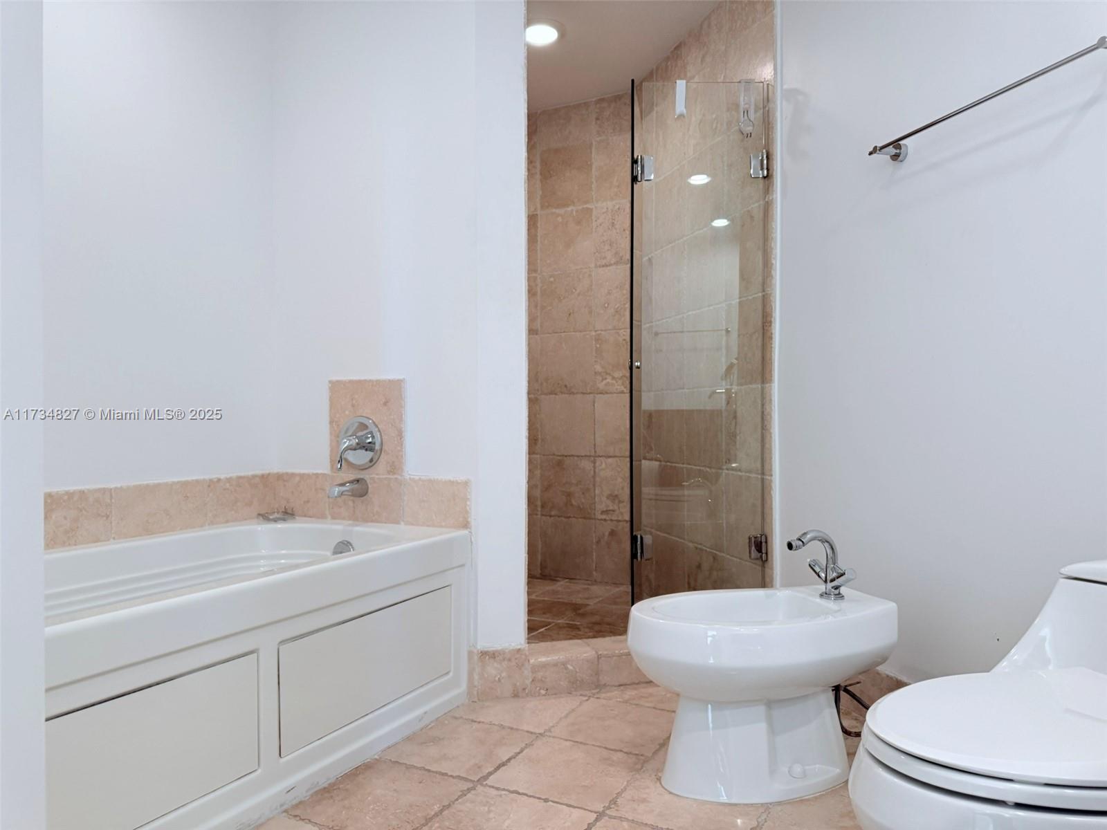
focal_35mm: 24
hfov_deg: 71.6
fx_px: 768
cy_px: 415
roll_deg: -2.3
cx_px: 554
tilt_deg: -1.6
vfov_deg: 56.8
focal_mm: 6.76
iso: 200
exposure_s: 1/120
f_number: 1.78
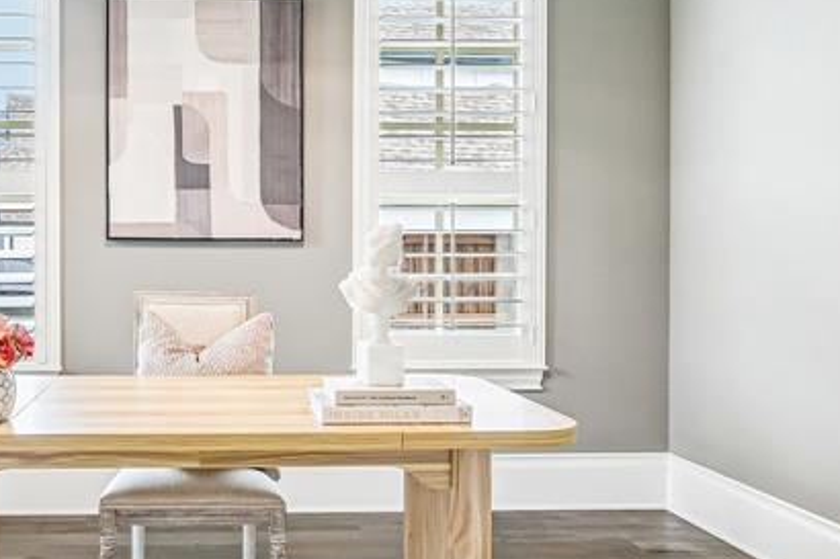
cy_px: 258
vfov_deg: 37.8
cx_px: 215
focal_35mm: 35
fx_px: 816
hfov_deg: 52.2
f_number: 9
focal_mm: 14
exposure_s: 1/25
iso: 250
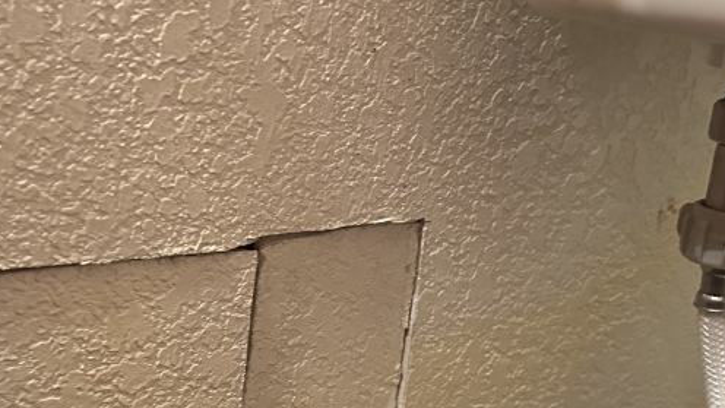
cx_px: 270
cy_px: 420
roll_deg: -7.7
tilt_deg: -27.3
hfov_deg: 38.2
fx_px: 1038
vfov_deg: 21.4
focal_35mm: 54
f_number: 1.78
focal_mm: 6.86
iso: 1000
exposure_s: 1/40
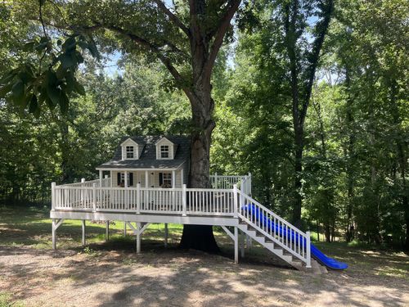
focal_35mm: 26
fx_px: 307
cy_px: 154
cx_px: 204
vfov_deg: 53.1
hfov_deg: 67.3
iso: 50
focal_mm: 5.1
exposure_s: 1/362
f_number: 1.6
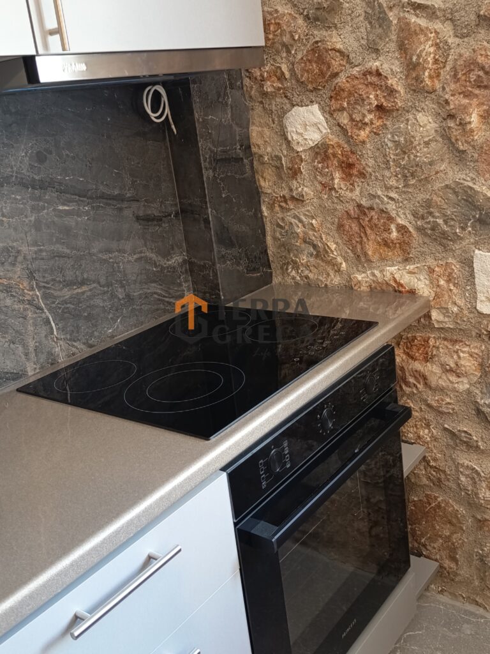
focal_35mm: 36
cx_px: 245
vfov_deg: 51.4
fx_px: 679
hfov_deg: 39.7
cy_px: 327
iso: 645
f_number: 1.7
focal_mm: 5.27
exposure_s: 1/25
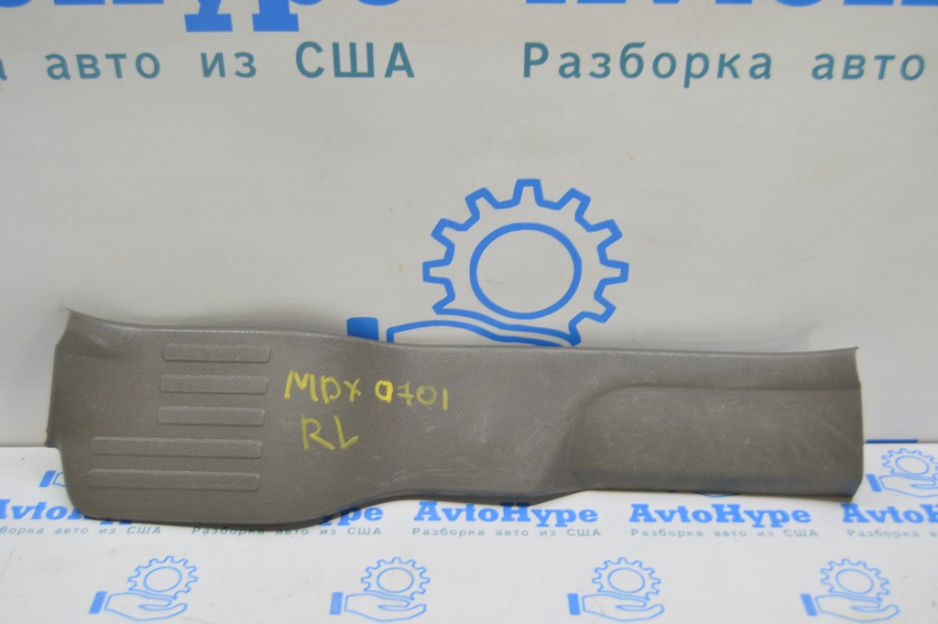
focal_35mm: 45
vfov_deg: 29.8
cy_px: 312
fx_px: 1172
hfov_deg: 43.6
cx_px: 469
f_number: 5.6
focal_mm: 30
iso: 400
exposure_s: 1/20
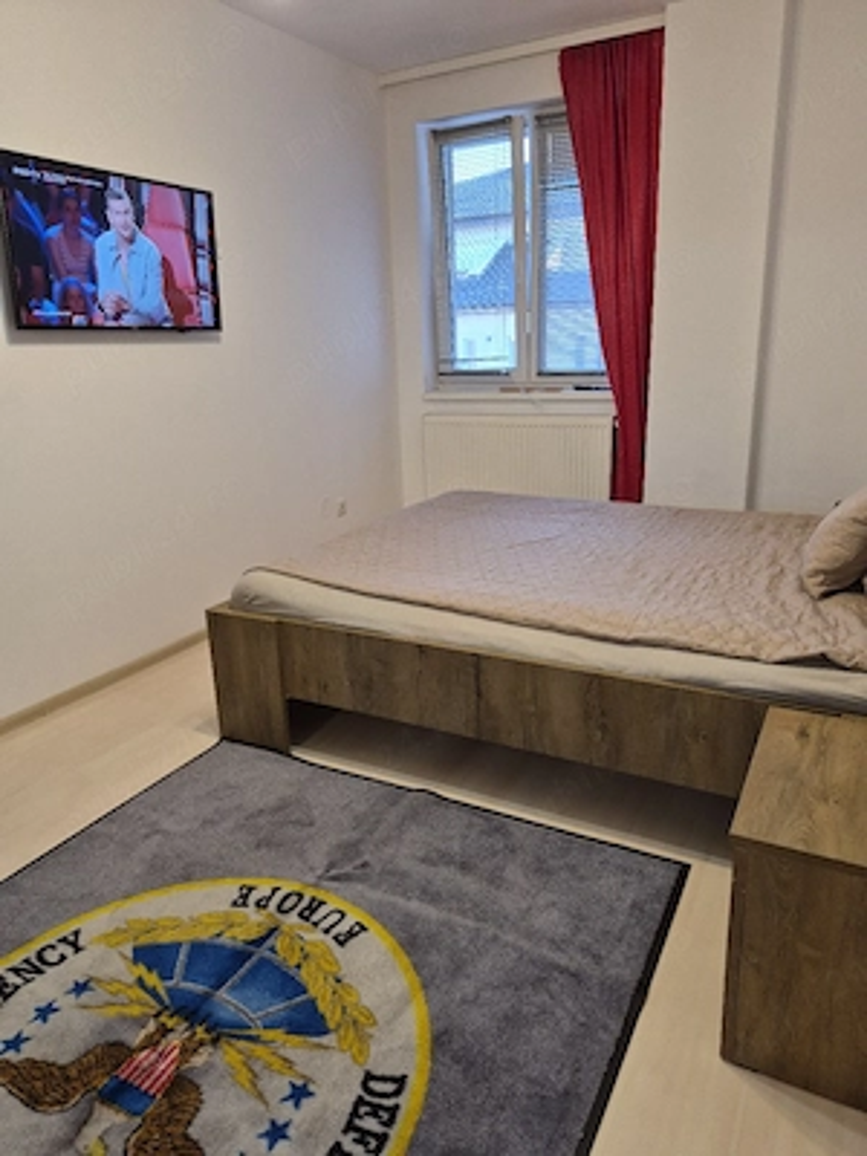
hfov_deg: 58.9
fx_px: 768
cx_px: 434
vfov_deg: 73.9
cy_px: 578
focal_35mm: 23
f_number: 1.8
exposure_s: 1/100
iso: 160
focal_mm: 5.4
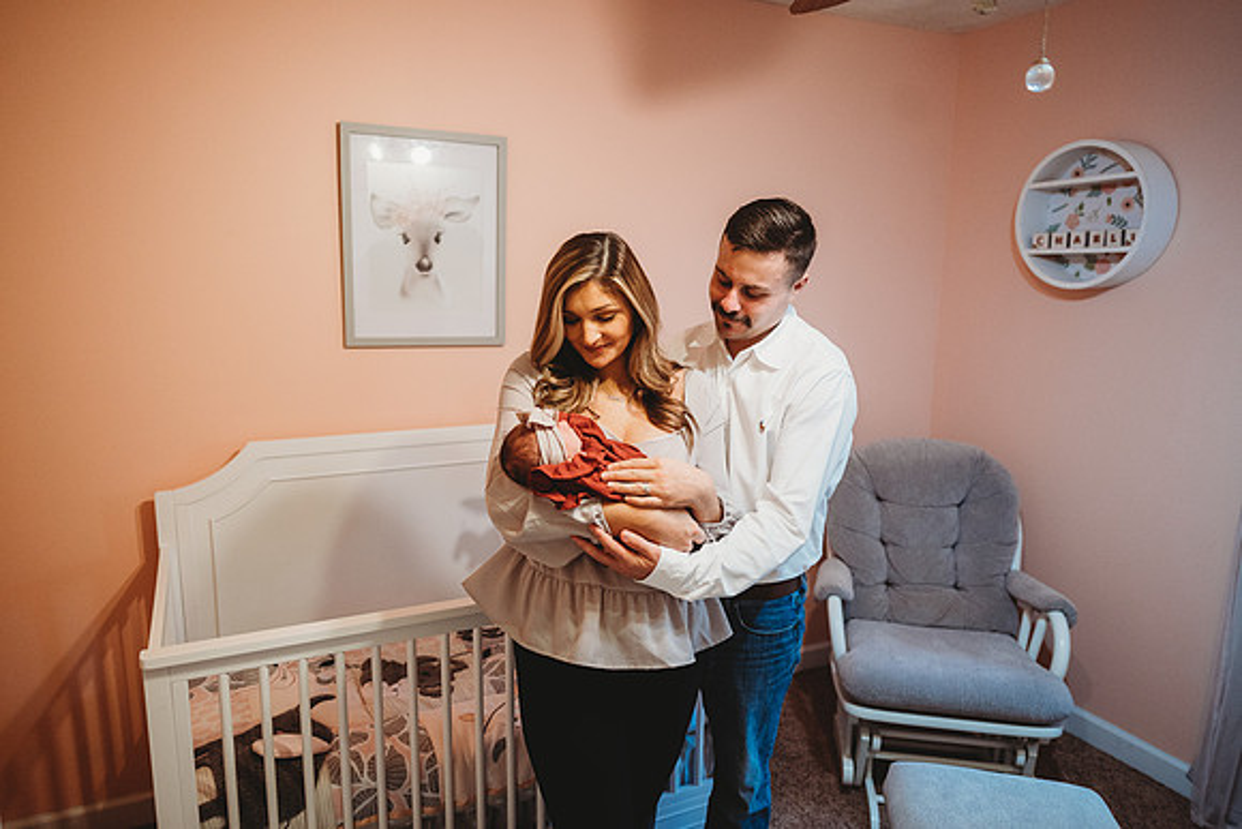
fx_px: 828
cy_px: 414
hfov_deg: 73.7
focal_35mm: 24
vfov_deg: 53.2
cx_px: 621
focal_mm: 24
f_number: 1.8
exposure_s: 1/160
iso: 1250
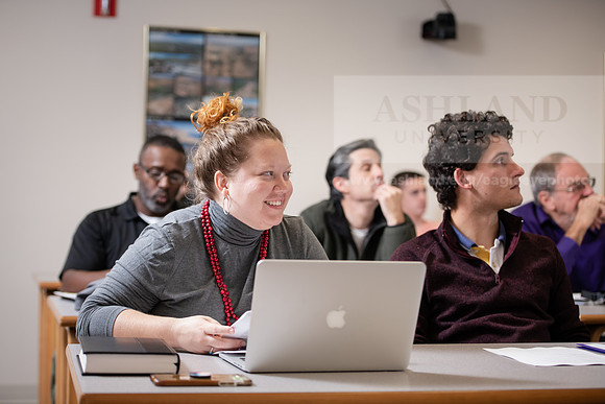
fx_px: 1177
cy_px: 202
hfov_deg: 28.8
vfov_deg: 19.5
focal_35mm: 70
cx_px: 302
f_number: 3.2
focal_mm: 70
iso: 640
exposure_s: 1/200
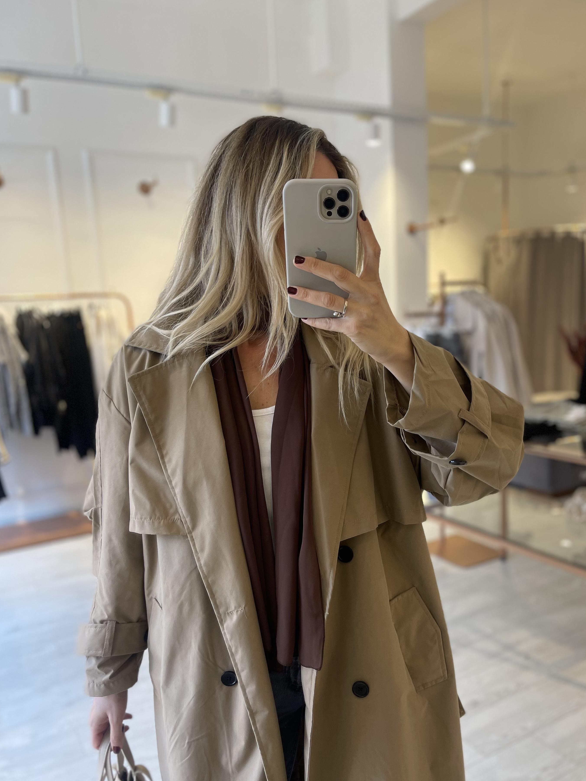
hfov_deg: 48.2
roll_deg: +3.6
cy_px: 432
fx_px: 655
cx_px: 320
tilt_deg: -25.7
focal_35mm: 29
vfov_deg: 61.5
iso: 64
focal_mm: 5.1
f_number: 1.6
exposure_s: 1/100
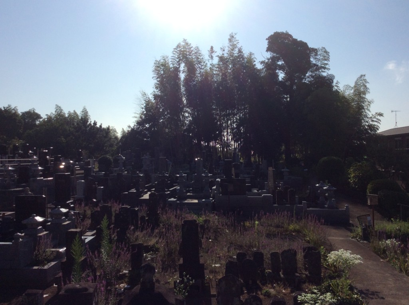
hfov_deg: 56.9
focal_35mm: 32
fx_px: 378
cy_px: 152
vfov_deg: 44.1
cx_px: 204
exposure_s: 1/4405
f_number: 2.4
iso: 32
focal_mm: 3.3
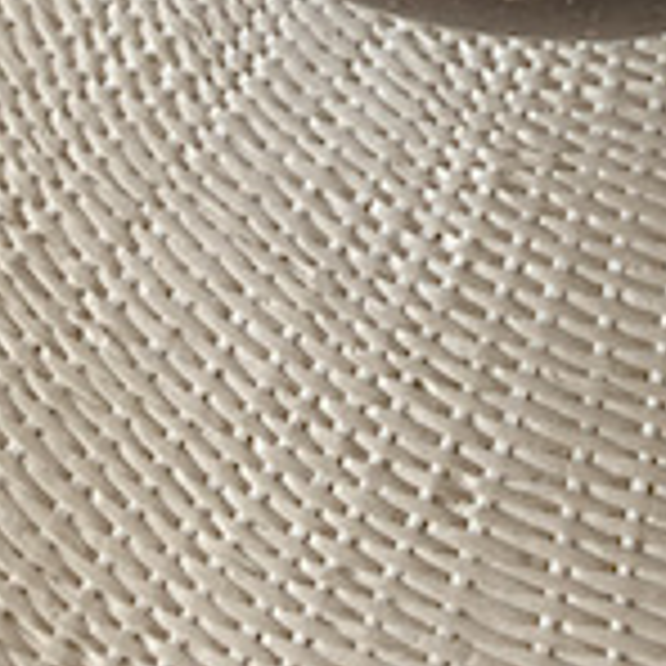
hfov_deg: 13.7
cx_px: 765
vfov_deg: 11.0
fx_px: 2699
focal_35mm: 124
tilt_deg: -59.9
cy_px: -1120
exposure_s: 1/60
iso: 125
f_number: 1.8
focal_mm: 4.25
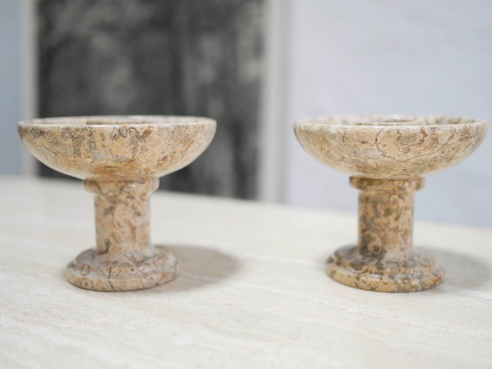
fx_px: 569
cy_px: 184
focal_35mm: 40
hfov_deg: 46.8
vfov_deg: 36.0
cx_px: 246
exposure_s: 1/60
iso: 640
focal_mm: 20
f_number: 1.7
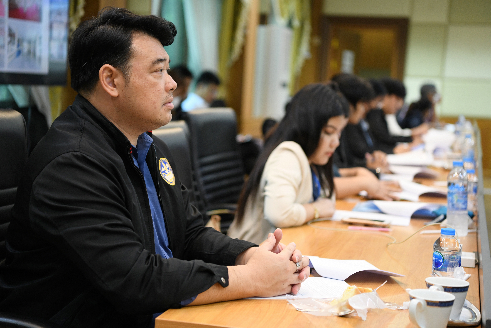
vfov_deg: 19.5
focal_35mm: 70
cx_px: 246
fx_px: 955
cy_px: 164
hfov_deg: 28.8
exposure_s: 1/100
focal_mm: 70
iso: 1600
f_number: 2.8
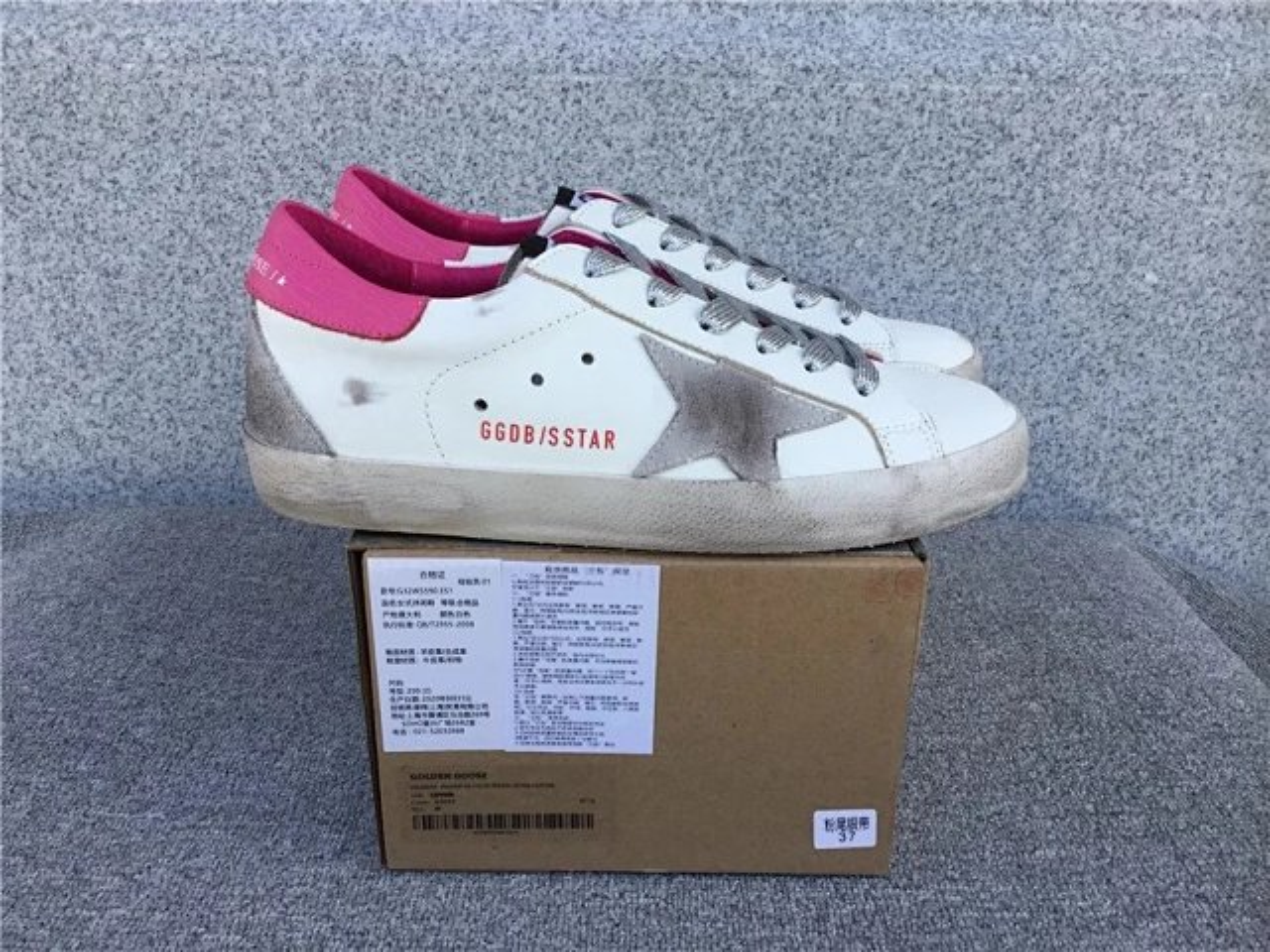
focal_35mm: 31
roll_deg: -1.2
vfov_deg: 45.4
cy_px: 476
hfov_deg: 58.4
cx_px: 635
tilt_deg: -21.0
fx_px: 1137
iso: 25
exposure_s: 1/452
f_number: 2.4
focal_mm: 3.3
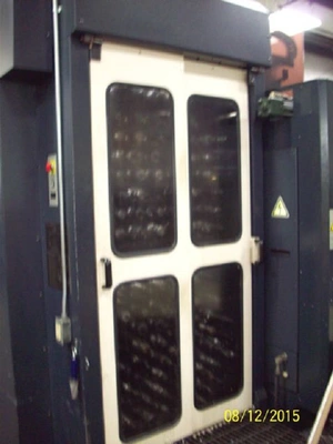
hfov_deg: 38.7
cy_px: 222
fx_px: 475
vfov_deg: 50.1
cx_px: 166
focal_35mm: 37
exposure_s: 1/11
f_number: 2.8
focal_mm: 6.2
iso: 160
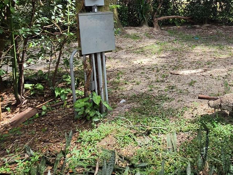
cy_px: 23
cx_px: 214
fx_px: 215
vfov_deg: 41.3
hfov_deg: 49.8
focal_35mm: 32
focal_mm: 2.2
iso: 40
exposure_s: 1/487
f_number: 1.9
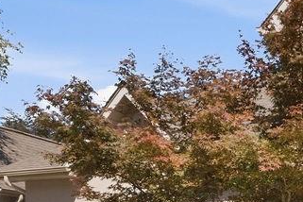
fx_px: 588
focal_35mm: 70
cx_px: 364
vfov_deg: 19.4
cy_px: 142
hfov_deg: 25.8
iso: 800
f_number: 10
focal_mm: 14.6
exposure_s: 1/1600
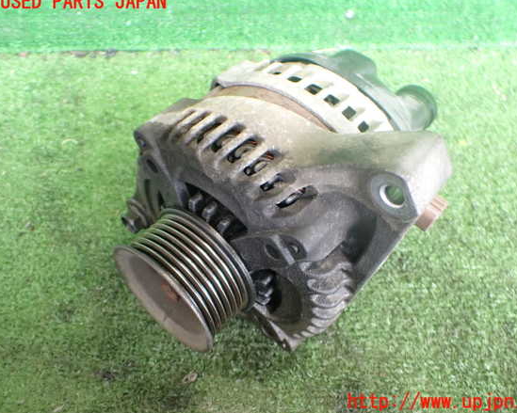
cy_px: 202
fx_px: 490
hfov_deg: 55.6
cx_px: 278
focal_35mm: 32
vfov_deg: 45.8
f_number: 2.3
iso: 800
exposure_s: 1/60
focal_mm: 5.4
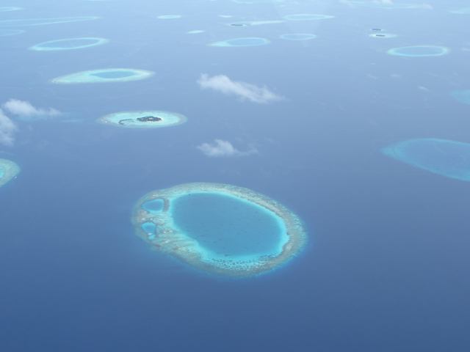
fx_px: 584
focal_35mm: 43
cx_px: 235
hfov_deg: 43.9
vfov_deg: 33.6
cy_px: 176
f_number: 4.2
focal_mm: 9.2
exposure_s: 1/500
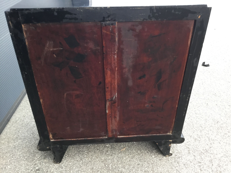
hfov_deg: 58.4
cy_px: 86
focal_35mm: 31
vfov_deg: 45.4
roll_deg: +0.7
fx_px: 207
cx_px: 116
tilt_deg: -32.5
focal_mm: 3.3
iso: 160
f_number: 2.4
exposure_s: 1/33
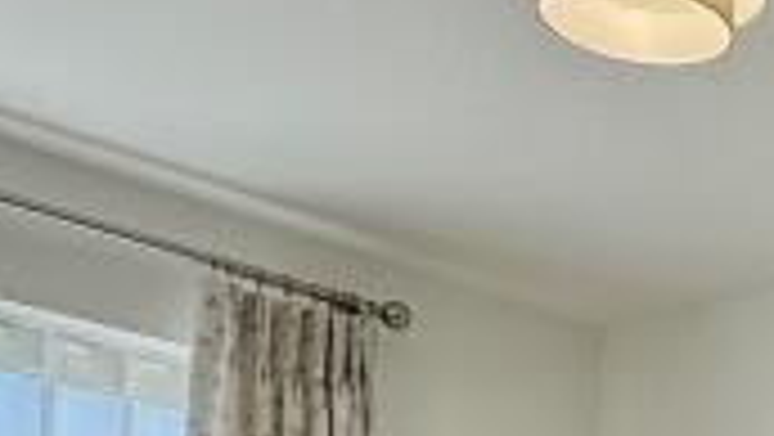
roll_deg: -0.6
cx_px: 1292
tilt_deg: +0.6
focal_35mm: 91
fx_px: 1869
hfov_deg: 19.2
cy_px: 876
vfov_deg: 11.9
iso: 40
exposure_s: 1/201
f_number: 2.2
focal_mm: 2.22
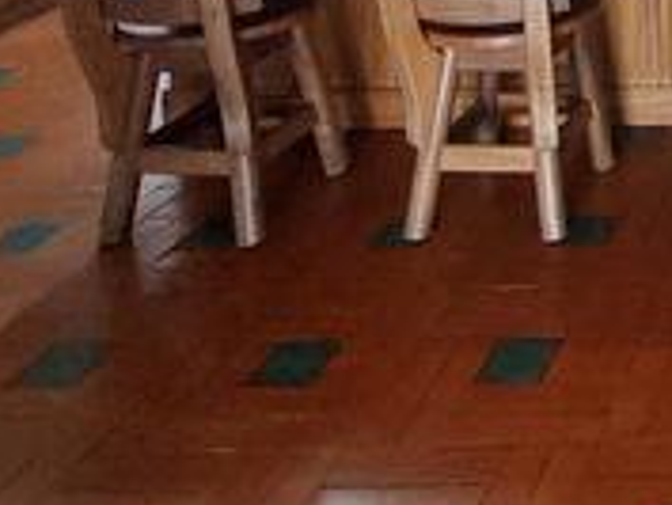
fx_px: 913
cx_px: 995
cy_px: -239
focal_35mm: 47
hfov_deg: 28.0
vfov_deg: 24.5
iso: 400
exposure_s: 1/30
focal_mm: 1.74
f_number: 2.2
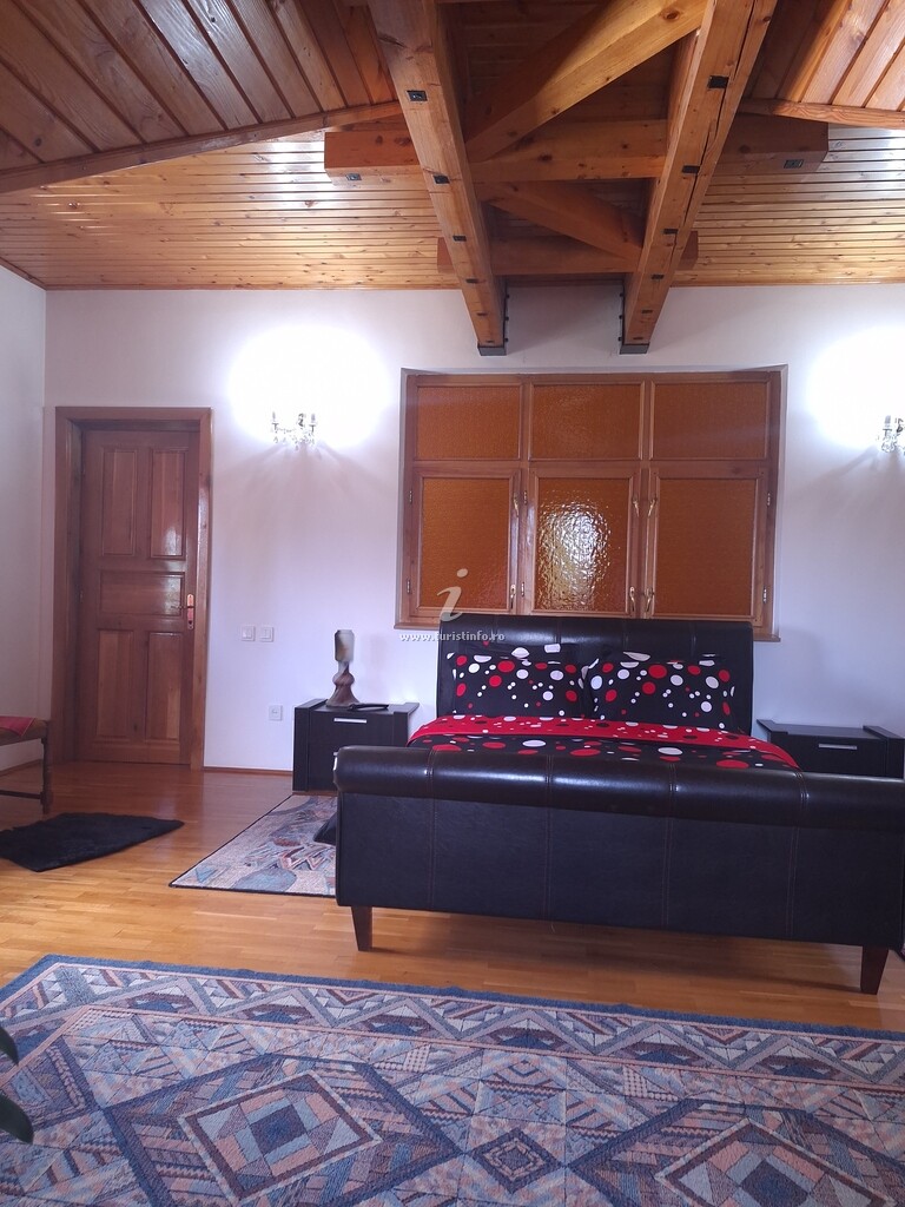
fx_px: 802
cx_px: 452
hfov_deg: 58.9
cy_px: 604
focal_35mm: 23
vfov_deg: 73.9
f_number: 1.8
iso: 200
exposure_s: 1/50
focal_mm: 5.54
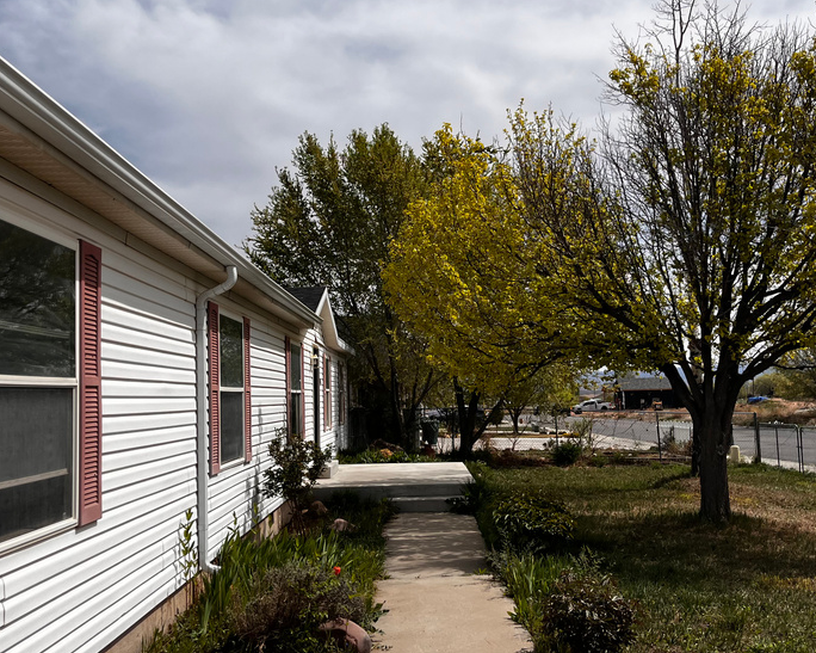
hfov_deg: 47.8
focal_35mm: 38
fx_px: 918
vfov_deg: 39.1
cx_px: 465
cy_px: 304
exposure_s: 1/7353
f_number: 1.6
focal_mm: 5.1
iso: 50
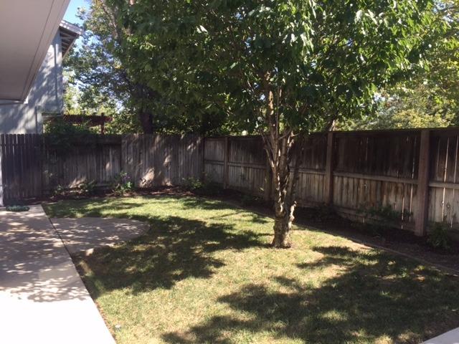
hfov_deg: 61.7
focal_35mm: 29
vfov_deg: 48.2
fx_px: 385
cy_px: 172
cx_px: 230
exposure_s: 1/494
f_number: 2.2
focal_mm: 4.15
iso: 32
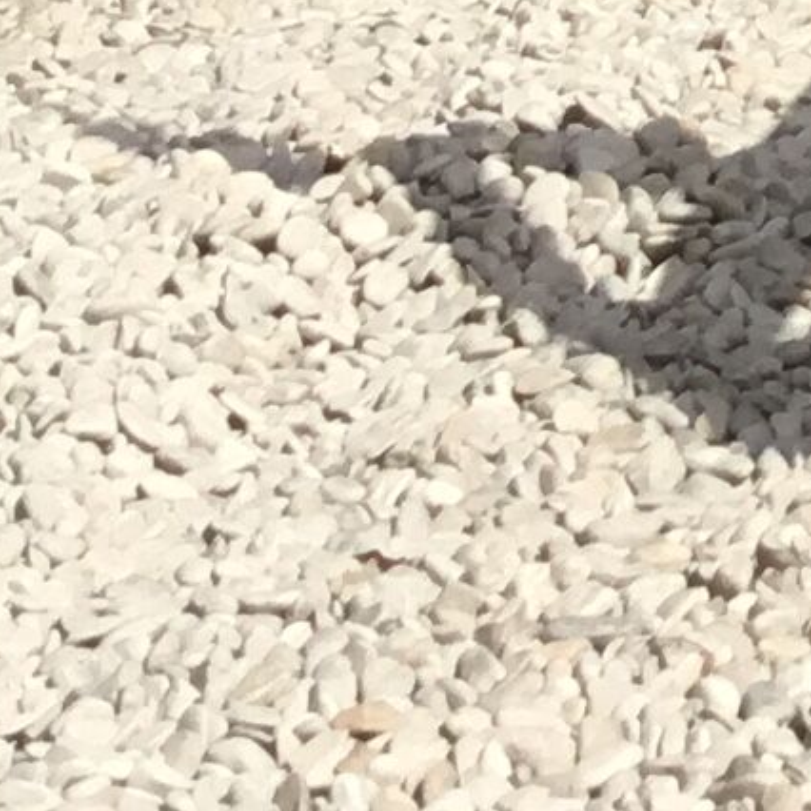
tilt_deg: -4.6
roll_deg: -3.1
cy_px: -984
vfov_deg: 7.8
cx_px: 2286
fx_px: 5566
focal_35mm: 210
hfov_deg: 7.5
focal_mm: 3.3
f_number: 2.4
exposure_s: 1/1988
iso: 25
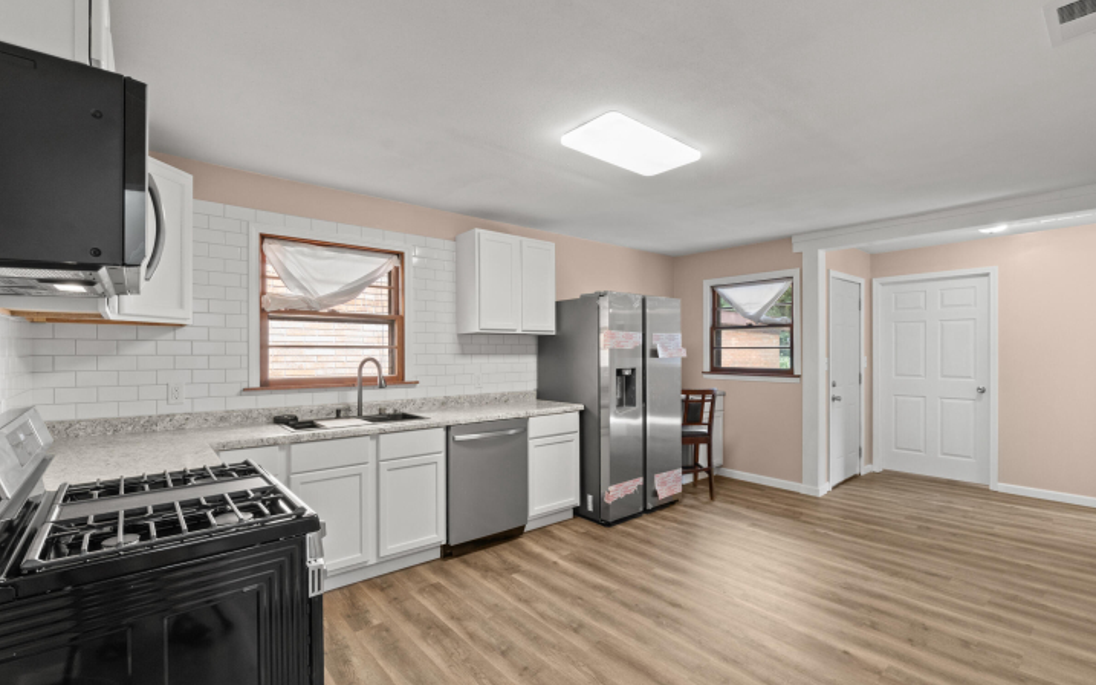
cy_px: 355
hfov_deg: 97.8
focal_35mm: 16
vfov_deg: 71.2
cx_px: 559
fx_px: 478
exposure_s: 1/2.5
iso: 400
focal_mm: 10
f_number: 9
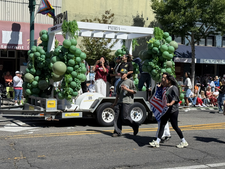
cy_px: 81
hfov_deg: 34.9
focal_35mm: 55
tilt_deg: -1.7
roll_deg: -1.6
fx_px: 358
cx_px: 103
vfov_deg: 26.6
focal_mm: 6.76
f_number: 1.78
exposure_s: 1/4329
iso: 64
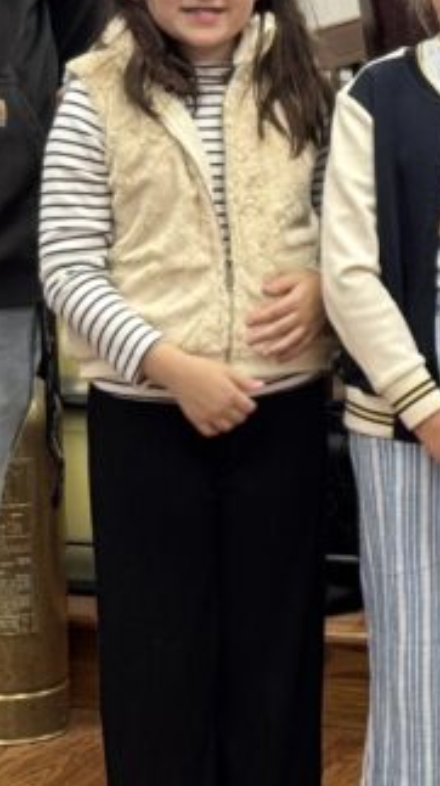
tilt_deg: -10.7
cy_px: 360
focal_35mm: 166
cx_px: 610
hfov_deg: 7.2
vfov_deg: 13.0
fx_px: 3453
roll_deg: +0.2
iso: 80
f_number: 1.78
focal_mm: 6.76
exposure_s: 1/60
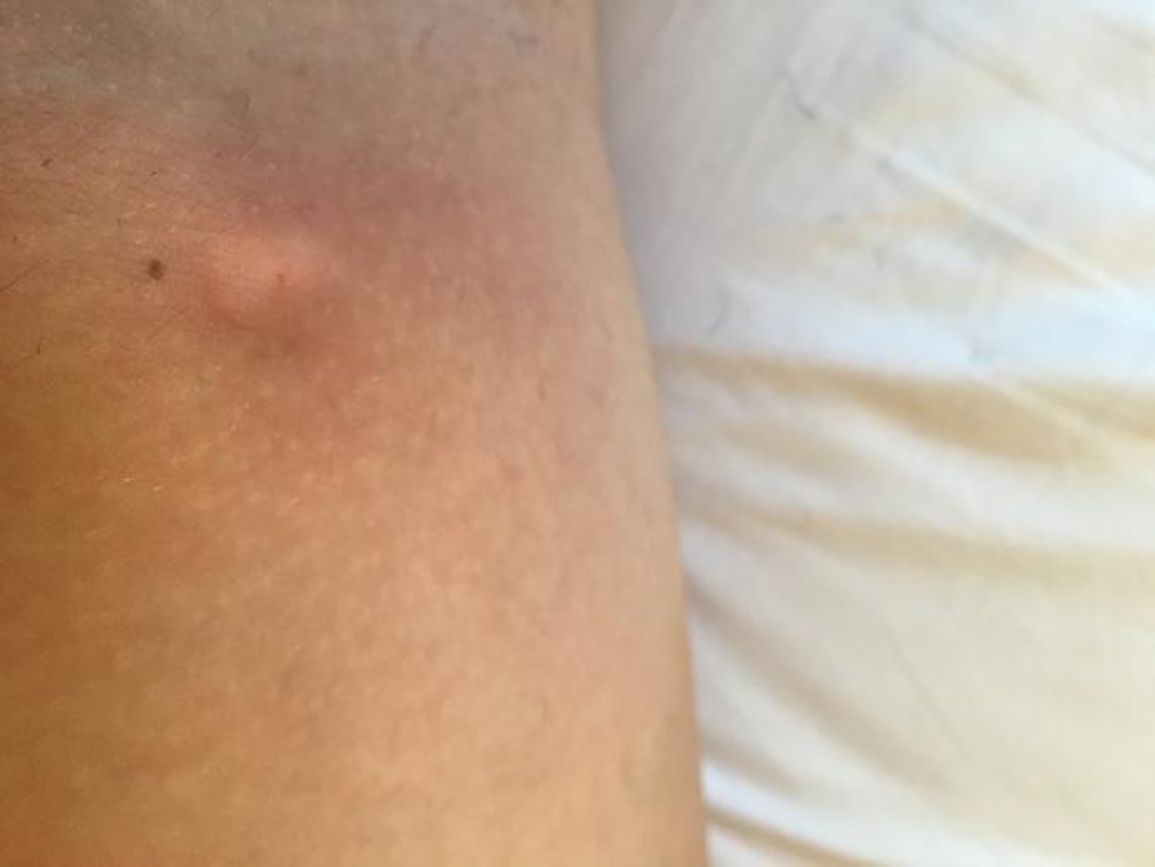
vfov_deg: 48.3
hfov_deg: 61.6
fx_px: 968
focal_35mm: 29
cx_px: 578
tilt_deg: -69.0
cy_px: 434
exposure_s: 1/30
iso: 200
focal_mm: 4.15
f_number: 2.2
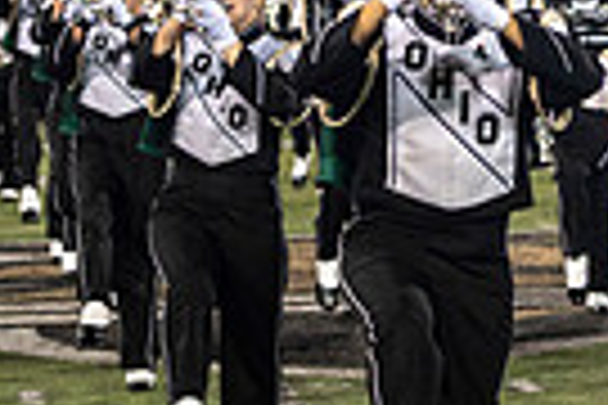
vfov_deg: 4.6
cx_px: 1180
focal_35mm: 300
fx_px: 5066
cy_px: 108
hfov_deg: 6.7
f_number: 2.8
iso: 1000
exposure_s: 1/500
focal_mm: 70
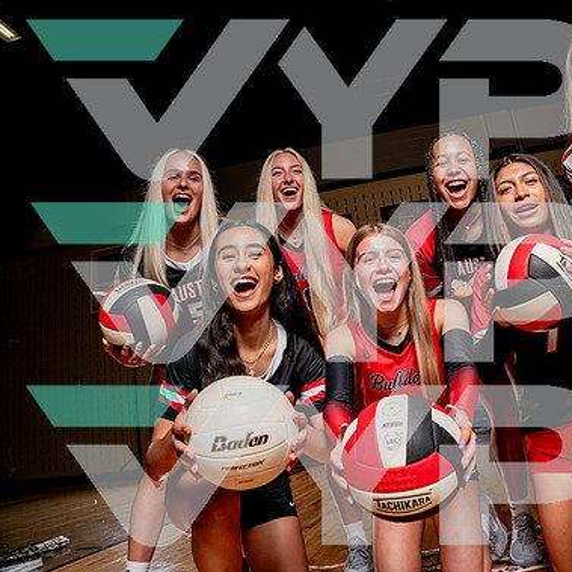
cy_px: 283
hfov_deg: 58.4
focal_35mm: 26
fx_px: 486
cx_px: 415
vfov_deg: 60.9
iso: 200
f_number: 5.6
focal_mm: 20
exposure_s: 1/250
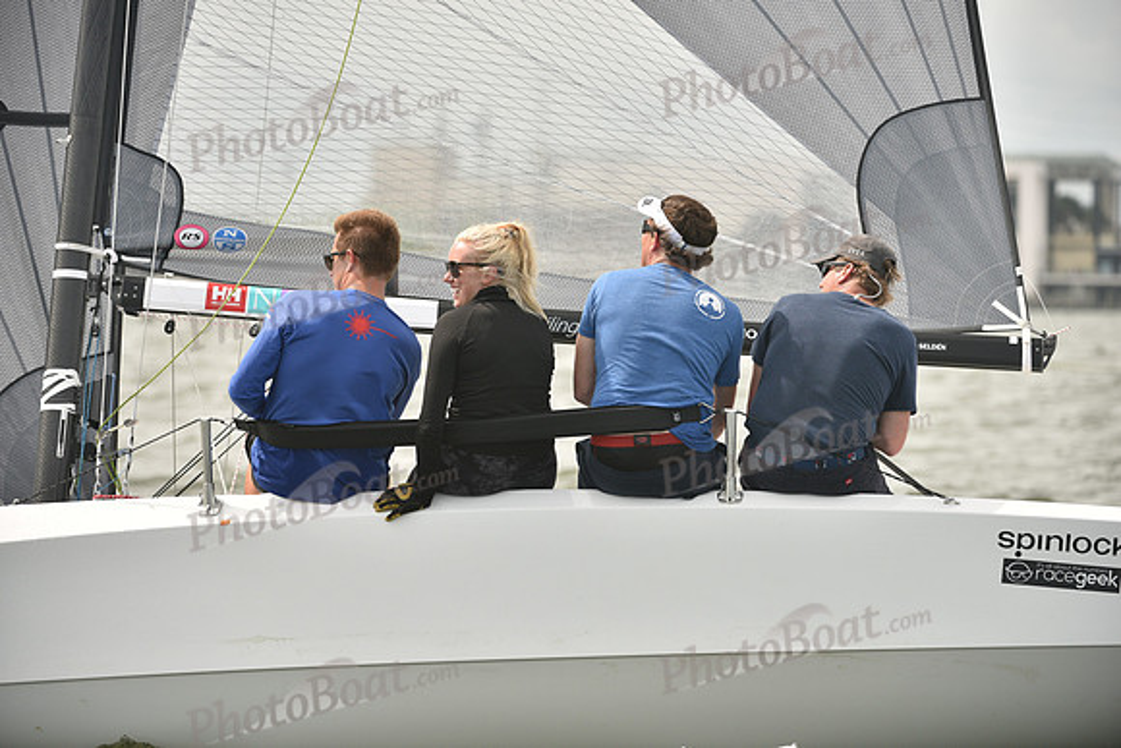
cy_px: 374
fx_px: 6540
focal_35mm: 210
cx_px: 560
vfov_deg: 6.5
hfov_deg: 9.8
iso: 320
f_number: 5
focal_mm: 210
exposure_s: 1/1600
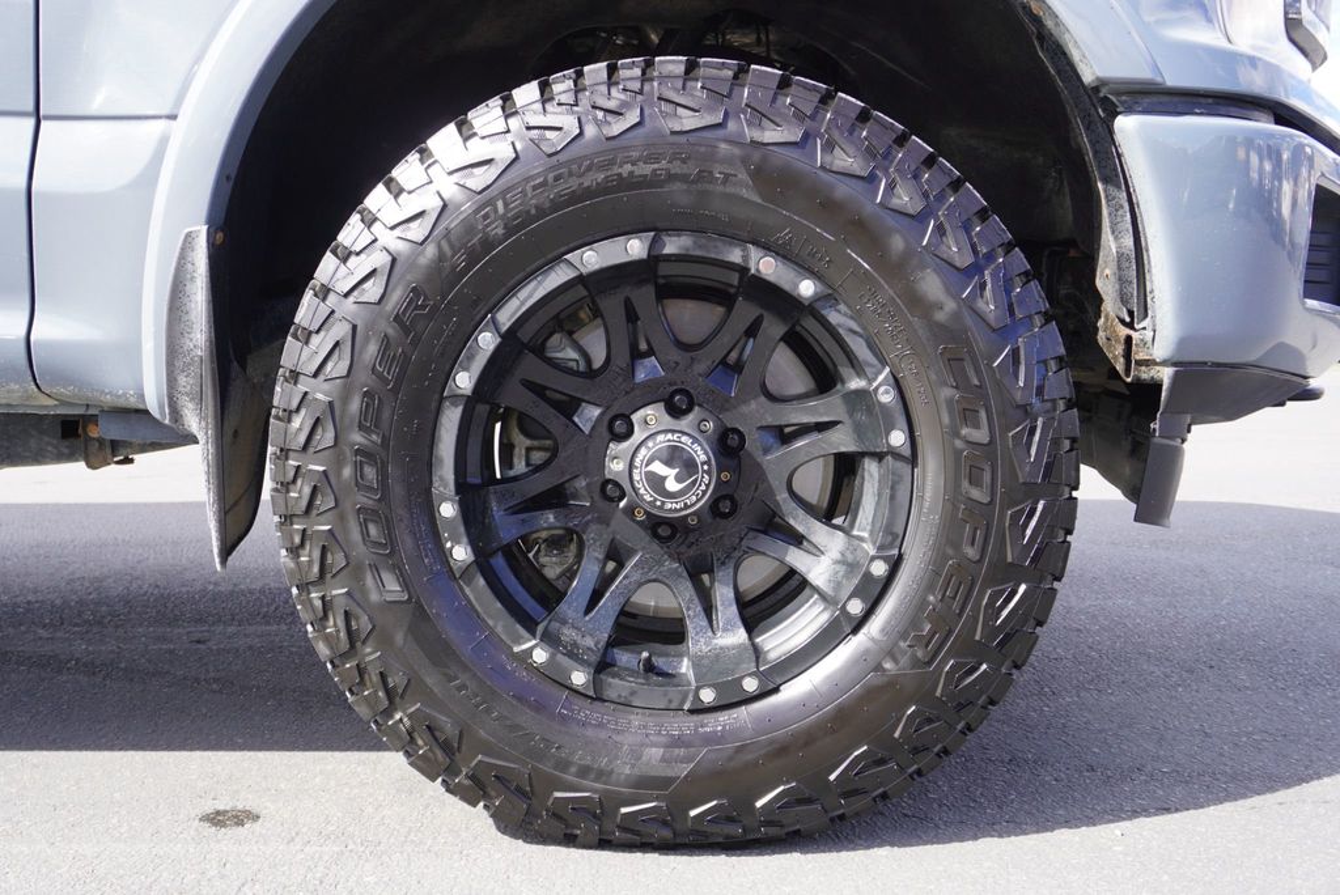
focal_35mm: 34
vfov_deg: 38.4
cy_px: 448
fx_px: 1285
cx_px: 670
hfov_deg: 55.1
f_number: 6.3
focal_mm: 23
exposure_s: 1/80
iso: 100
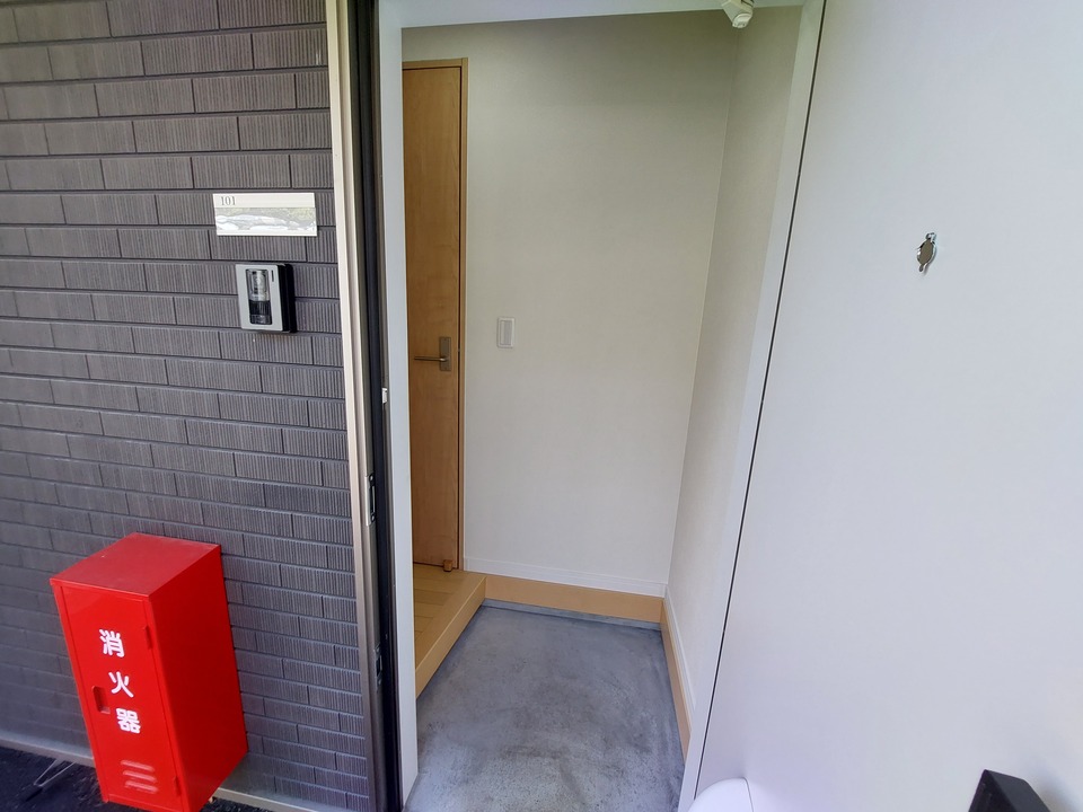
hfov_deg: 106.2
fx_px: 407
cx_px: 542
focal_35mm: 13
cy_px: 406
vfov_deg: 89.9
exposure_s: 1/120
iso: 64
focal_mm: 1.74
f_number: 2.2
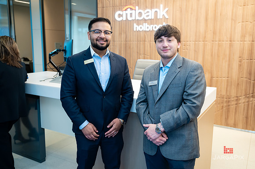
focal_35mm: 33
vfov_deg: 40.0
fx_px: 233
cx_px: 132
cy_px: 81
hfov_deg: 57.4
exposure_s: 1/250
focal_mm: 31.5
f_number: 3.2
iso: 1000
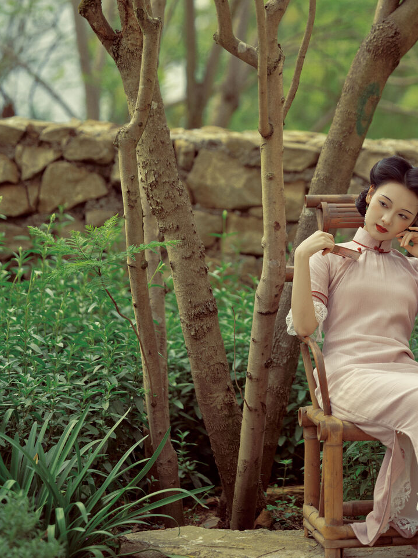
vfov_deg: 13.6
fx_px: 2335
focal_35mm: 145
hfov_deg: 10.2
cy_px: 155
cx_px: 322
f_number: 2
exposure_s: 1/1600
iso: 400
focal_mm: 110
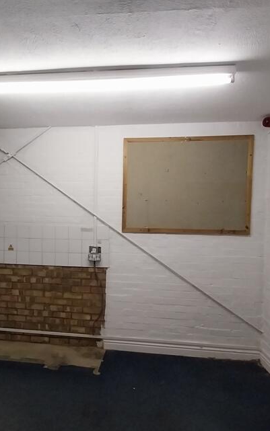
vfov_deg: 79.5
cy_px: 232
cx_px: 94
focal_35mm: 22
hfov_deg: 54.2
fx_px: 259
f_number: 2.2
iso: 250
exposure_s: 1/50.1
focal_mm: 1.13
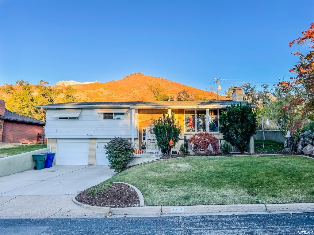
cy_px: 118
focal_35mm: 26
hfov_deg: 67.3
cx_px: 157
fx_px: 236
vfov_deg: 53.1
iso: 32
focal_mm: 4.2
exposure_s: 1/800
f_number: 1.6
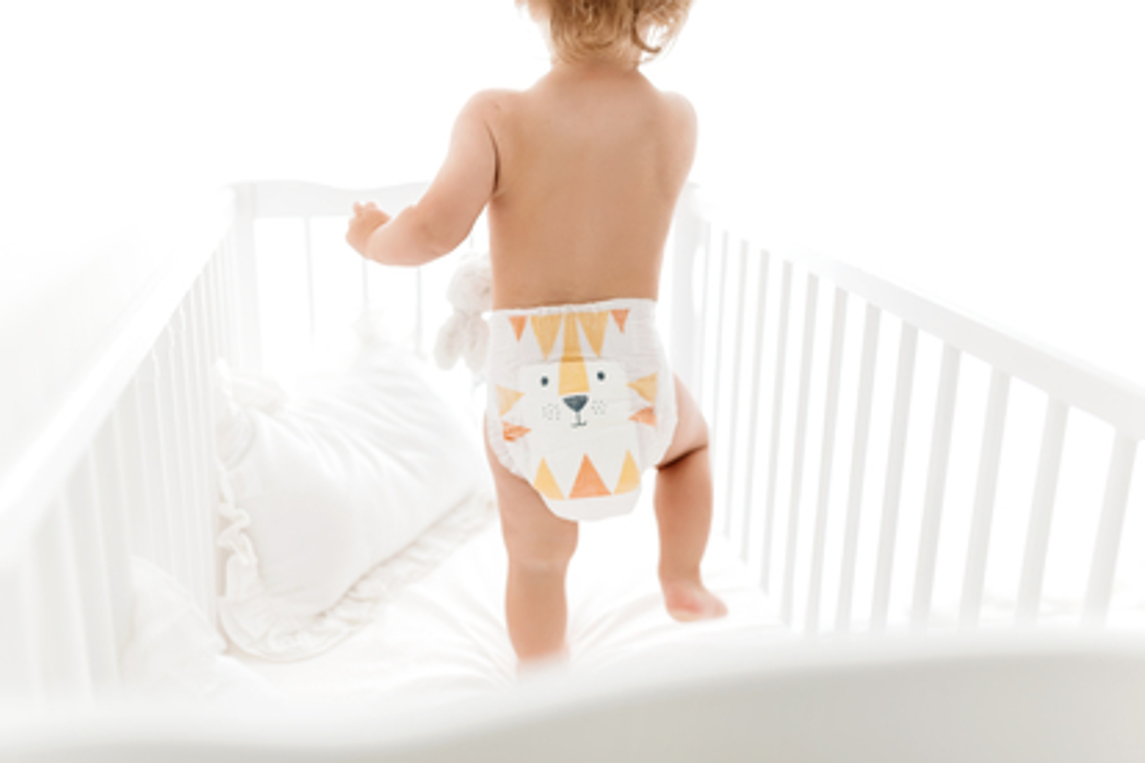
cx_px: 572
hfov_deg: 54.4
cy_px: 382
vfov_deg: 37.9
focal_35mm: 35
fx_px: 1113
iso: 400
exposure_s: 1/200
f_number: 1.8
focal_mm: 35
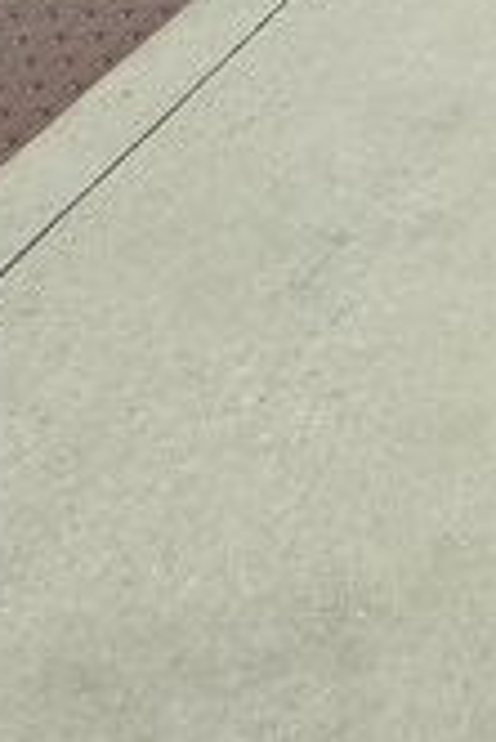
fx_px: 1340
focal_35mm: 65
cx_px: 1278
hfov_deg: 13.4
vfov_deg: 17.1
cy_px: -885
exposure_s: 1/2391
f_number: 2.2
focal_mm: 2.2
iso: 50
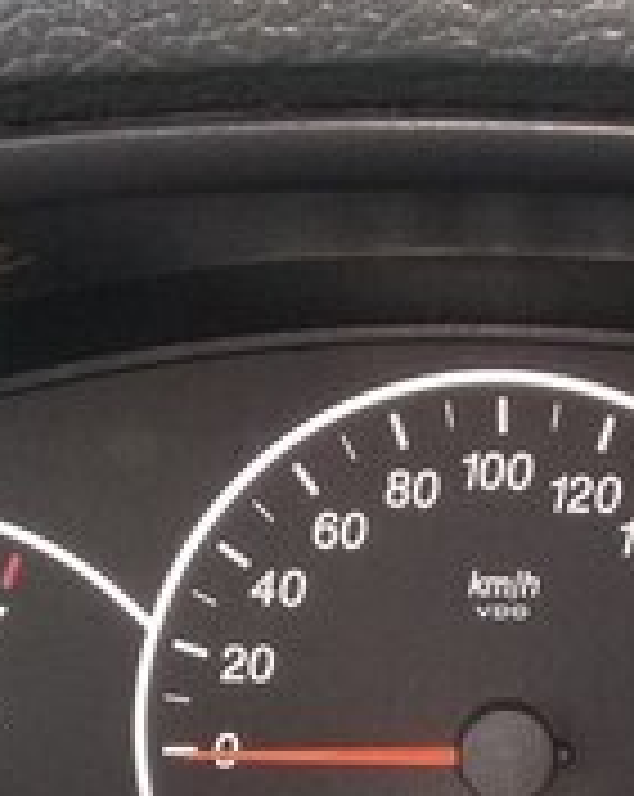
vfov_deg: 20.2
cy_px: 1093
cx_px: 598
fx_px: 1999
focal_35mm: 85
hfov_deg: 17.7
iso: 80
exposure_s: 1/50
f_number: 2.2
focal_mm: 3.3
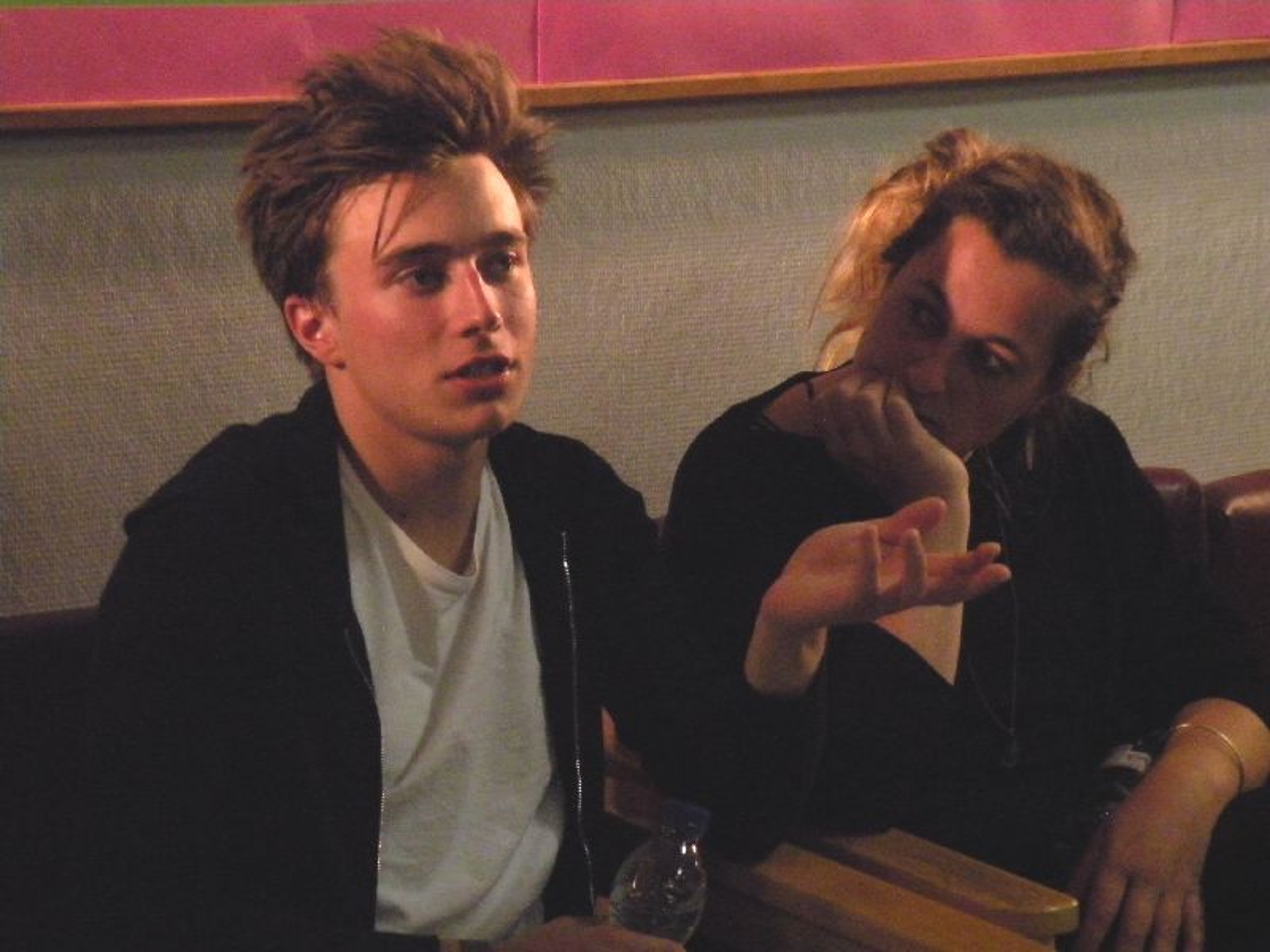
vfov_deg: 14.6
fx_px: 3706
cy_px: 476
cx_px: 635
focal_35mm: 101
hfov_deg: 19.4
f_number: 4
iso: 800
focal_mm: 17.9
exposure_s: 1/125
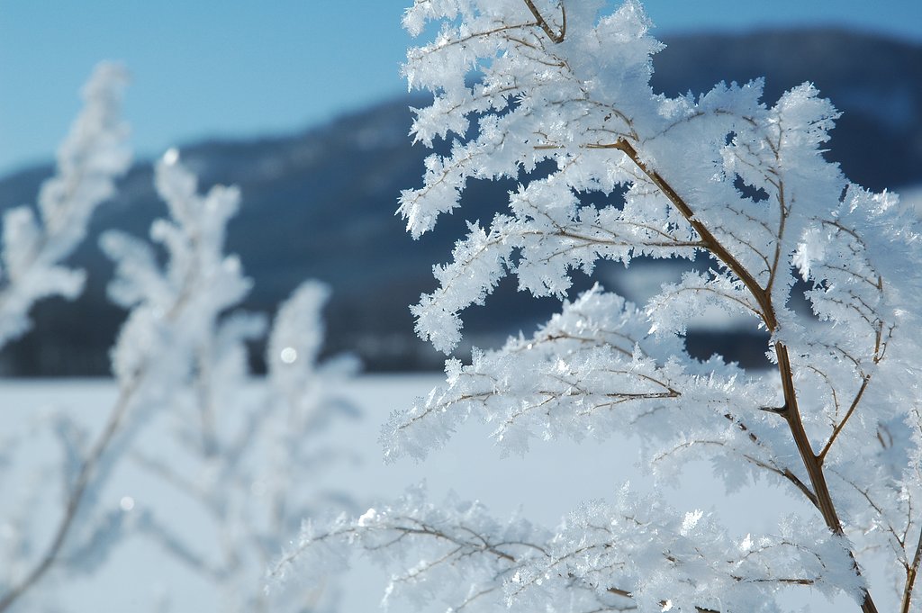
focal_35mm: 105
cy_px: 306
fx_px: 2687
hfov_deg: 19.5
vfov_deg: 13.0
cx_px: 461
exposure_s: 1/500
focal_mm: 70
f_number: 13
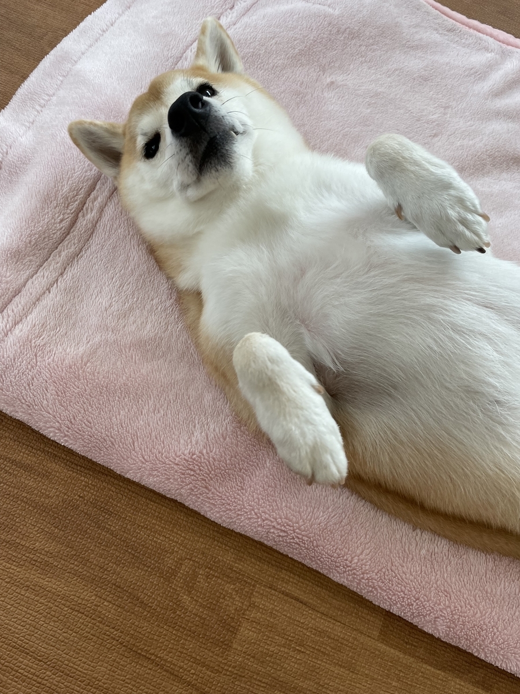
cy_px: 347
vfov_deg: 67.3
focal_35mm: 26
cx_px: 260
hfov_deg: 53.1
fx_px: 521
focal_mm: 4.2
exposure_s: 1/121
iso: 64
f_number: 1.6
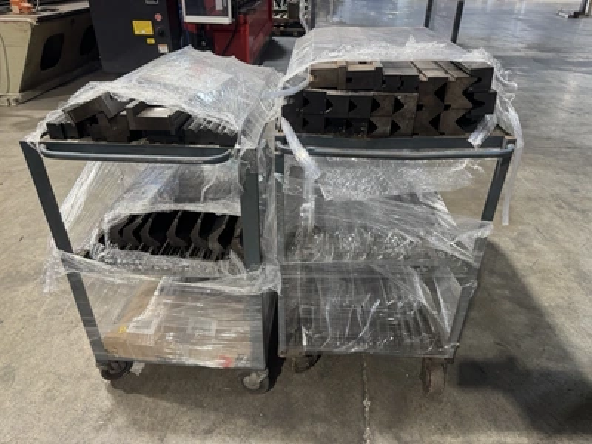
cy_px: 222
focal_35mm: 24
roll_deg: +0.0
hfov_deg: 71.6
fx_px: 410
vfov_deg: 56.8
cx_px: 296
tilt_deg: -32.4
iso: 250
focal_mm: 6.76
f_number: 1.78
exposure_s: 1/60
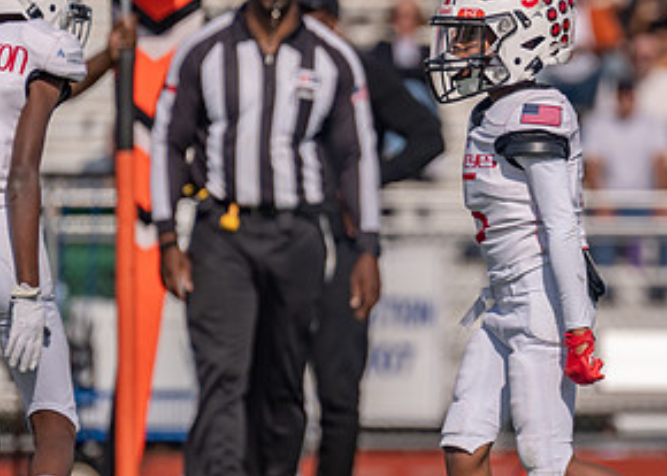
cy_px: 287
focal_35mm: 604
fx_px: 11439
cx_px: 514
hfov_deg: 3.3
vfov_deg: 2.4
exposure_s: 1/4000
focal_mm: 280
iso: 160
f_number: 4
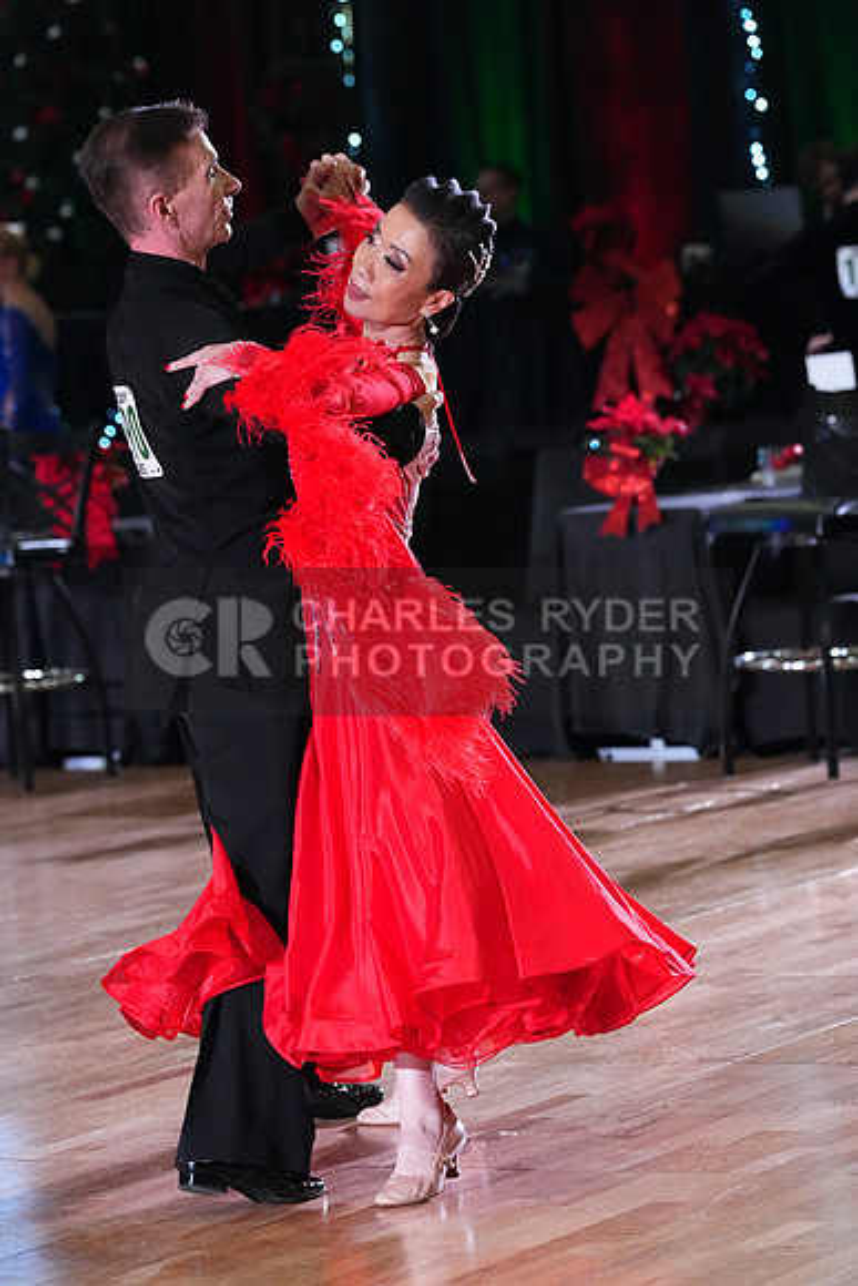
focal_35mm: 161
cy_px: 643
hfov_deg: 8.5
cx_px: 429
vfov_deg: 12.8
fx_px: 5752
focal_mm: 161
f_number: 5.6
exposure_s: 1/400
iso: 10000
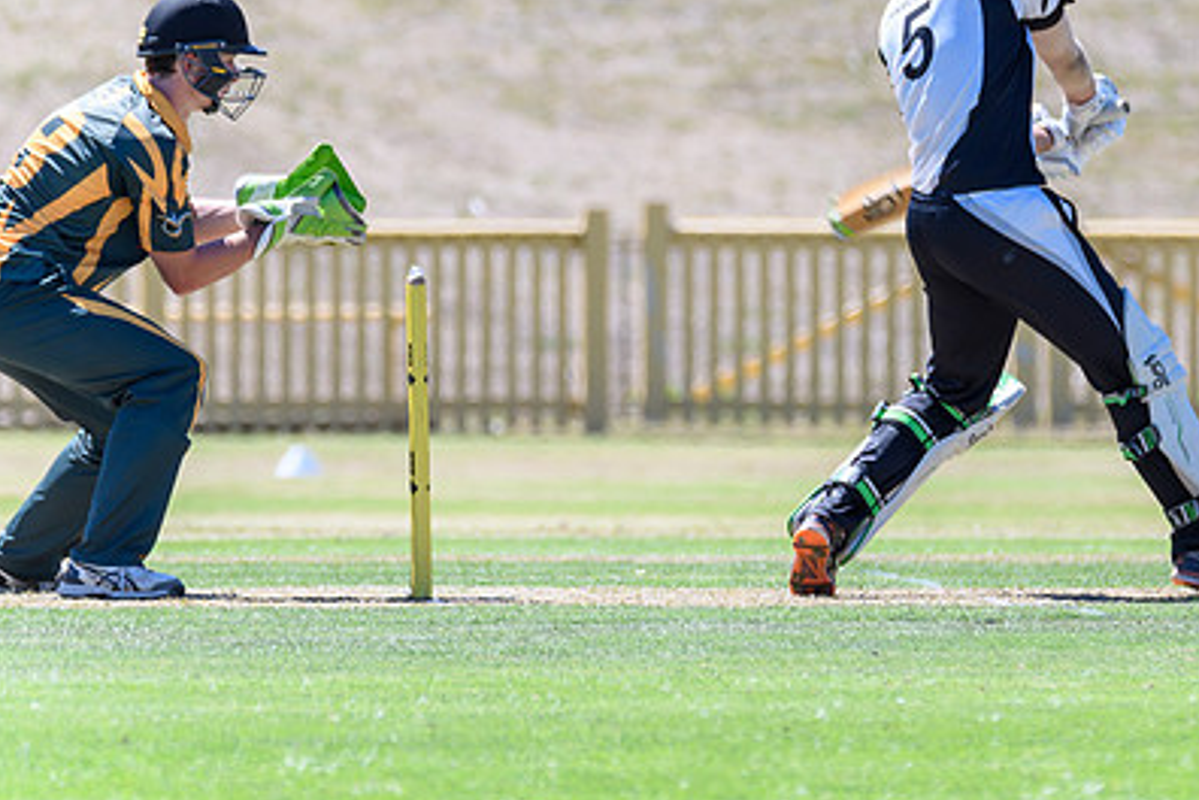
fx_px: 31005
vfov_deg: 1.5
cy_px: 286
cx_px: 796
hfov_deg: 2.2
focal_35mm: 931
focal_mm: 420
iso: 400
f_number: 6
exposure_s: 1/1000
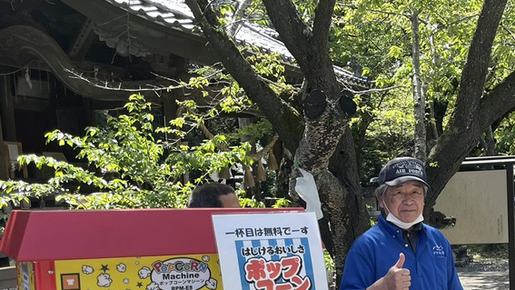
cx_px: 437
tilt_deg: -8.1
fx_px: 819
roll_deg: +2.5
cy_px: 324
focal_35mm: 60
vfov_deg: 19.2
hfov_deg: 33.5
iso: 32
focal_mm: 4.2
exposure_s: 1/831
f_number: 1.6
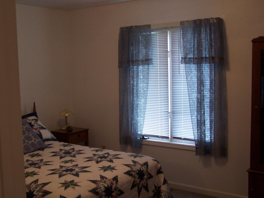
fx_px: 366
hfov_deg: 39.7
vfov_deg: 30.3
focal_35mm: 48
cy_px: 99
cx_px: 132
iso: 140
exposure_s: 1/30
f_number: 3
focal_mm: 8
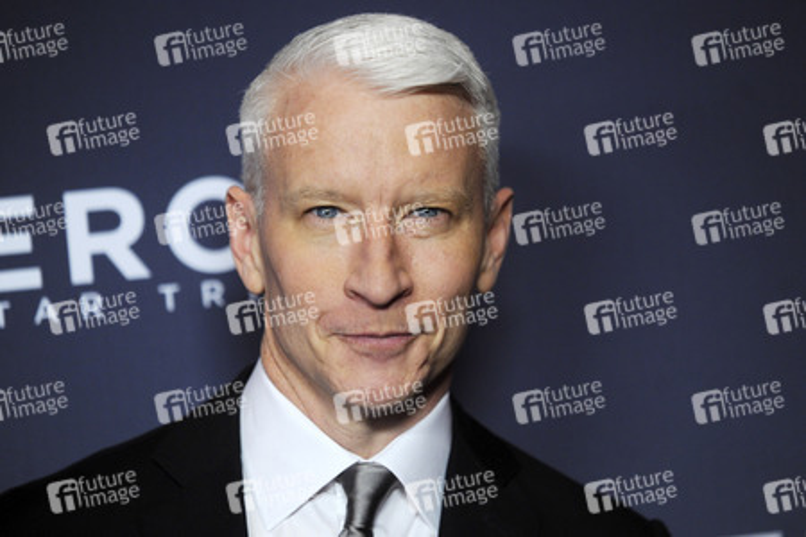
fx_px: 3246
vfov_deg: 9.5
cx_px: 403
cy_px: 268
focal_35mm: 145
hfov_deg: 14.2
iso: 1600
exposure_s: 1/125
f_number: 3.2
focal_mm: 145
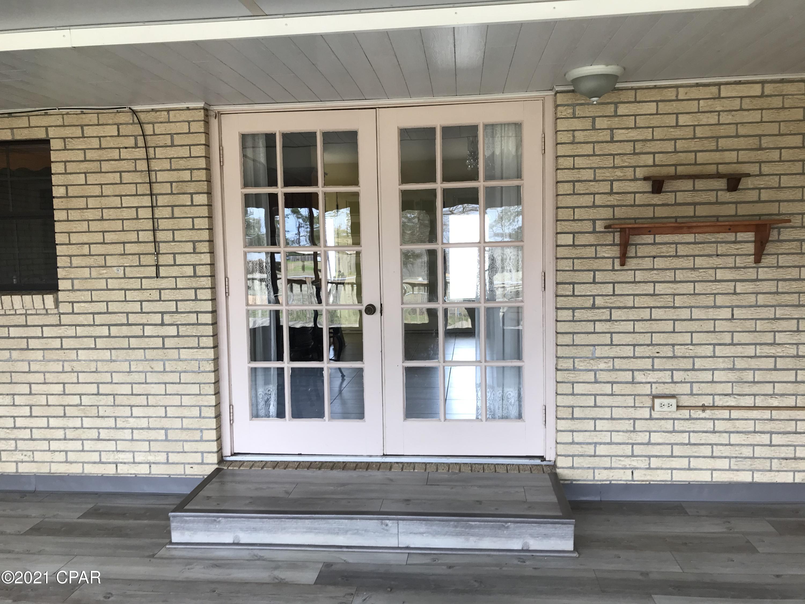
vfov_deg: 49.7
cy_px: 302
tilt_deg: -5.4
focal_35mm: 28
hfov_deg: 63.4
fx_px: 651
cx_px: 402
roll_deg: +1.9
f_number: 1.8
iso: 25
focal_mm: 3.99
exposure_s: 1/120
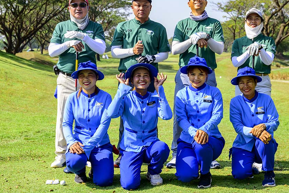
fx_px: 450
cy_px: 84
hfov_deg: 35.6
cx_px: 162
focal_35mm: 56
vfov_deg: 24.2
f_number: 5
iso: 1000
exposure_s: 1/1600
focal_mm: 49
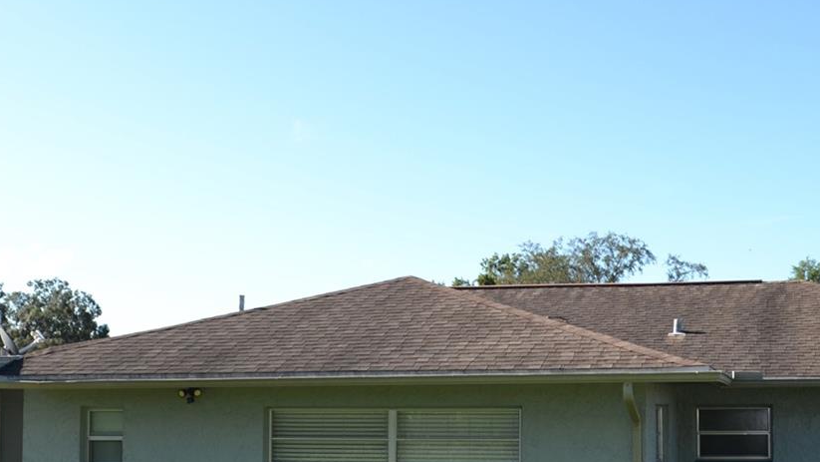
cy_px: 280
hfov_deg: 37.6
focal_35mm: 55
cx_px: 517
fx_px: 1196
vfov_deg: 21.8
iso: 100
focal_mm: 18
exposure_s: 1/200
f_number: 6.3
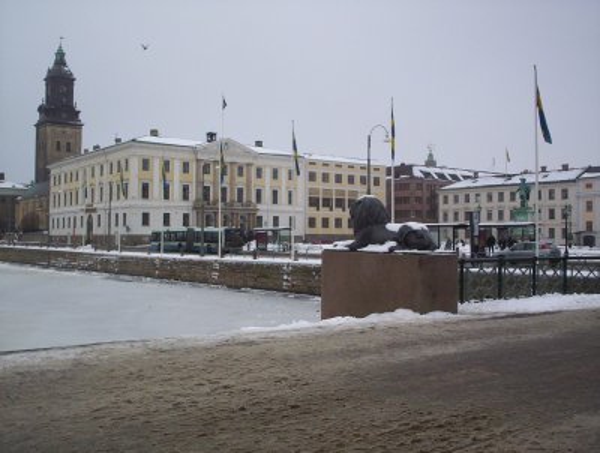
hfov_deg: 48.9
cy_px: 226
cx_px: 300
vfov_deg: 37.9
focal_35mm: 38
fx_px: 660
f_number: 4.5
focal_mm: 4.99
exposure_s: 1/124
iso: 100
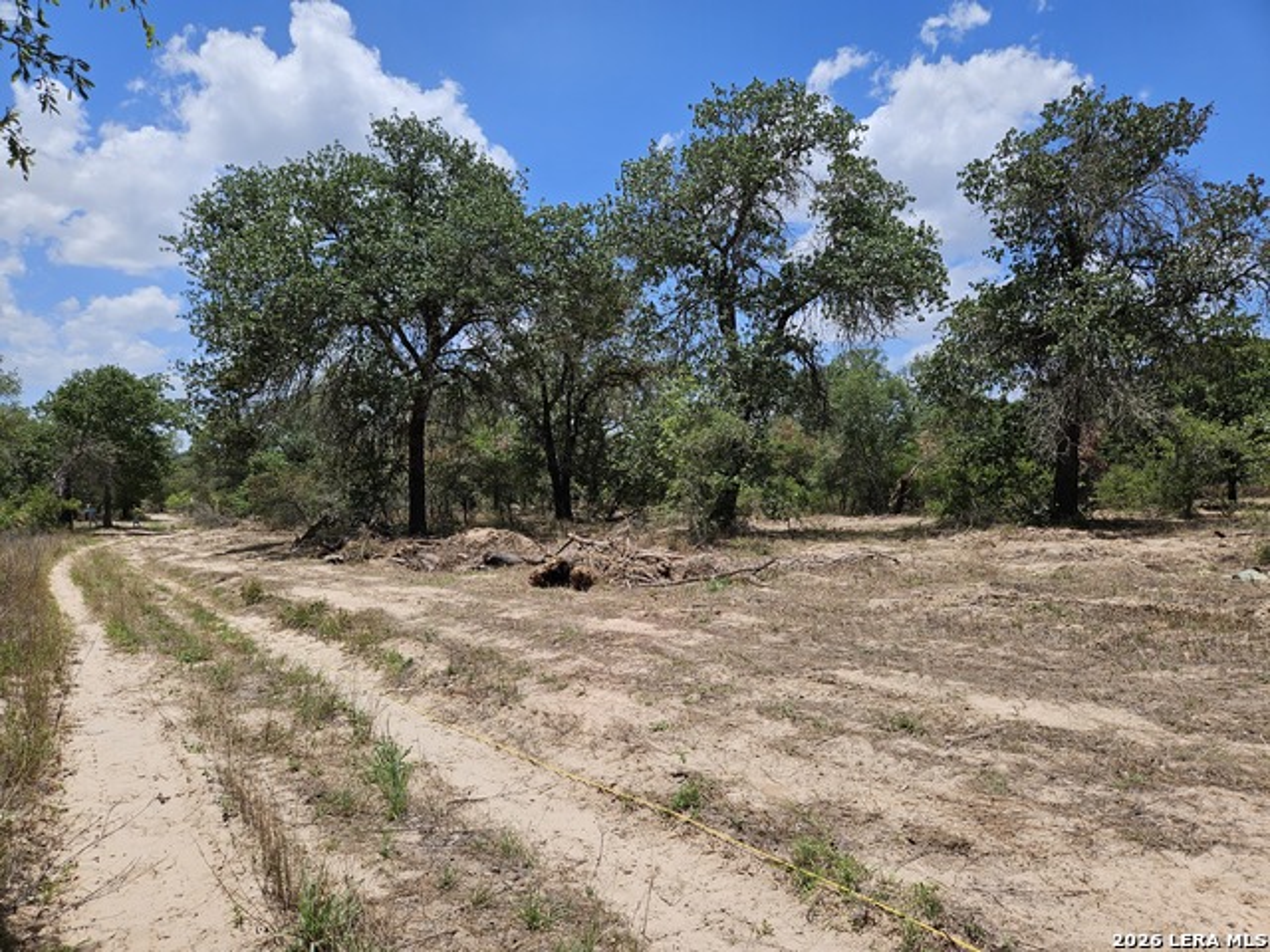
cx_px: 635
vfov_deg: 58.9
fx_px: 844
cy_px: 476
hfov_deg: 73.9
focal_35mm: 23
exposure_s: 1/2664
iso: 25
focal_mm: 5.4
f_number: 1.8
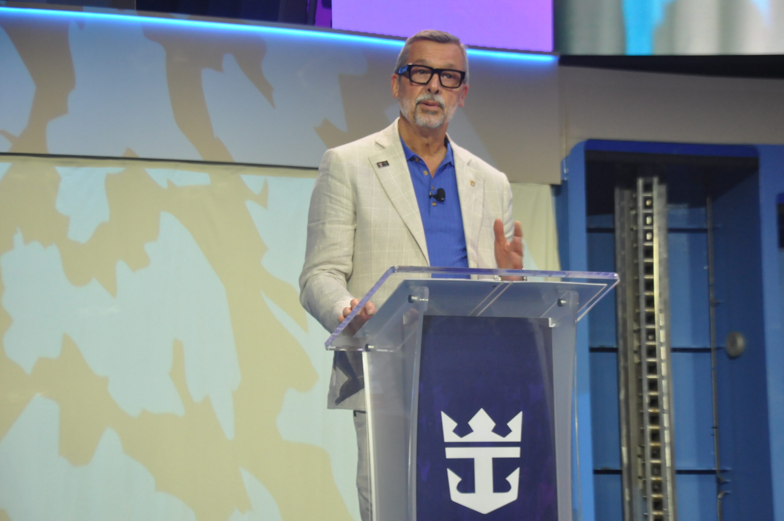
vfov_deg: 14.7
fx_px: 2023
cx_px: 392
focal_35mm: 93
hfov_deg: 21.9
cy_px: 260
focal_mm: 62
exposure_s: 1/100
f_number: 7.1
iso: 1250
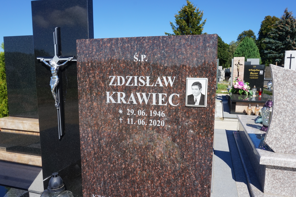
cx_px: 158
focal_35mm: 26
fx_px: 214
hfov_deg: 69.3
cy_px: 104
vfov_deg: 49.5
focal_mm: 16
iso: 100
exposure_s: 1/80
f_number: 13
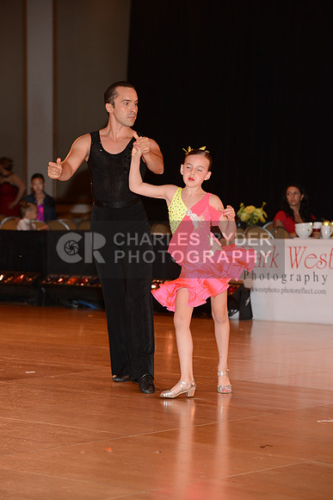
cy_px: 250
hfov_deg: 11.4
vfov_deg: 17.1
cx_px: 166
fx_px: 1664
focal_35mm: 120
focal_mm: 120
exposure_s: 1/250
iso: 1000
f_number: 5.6
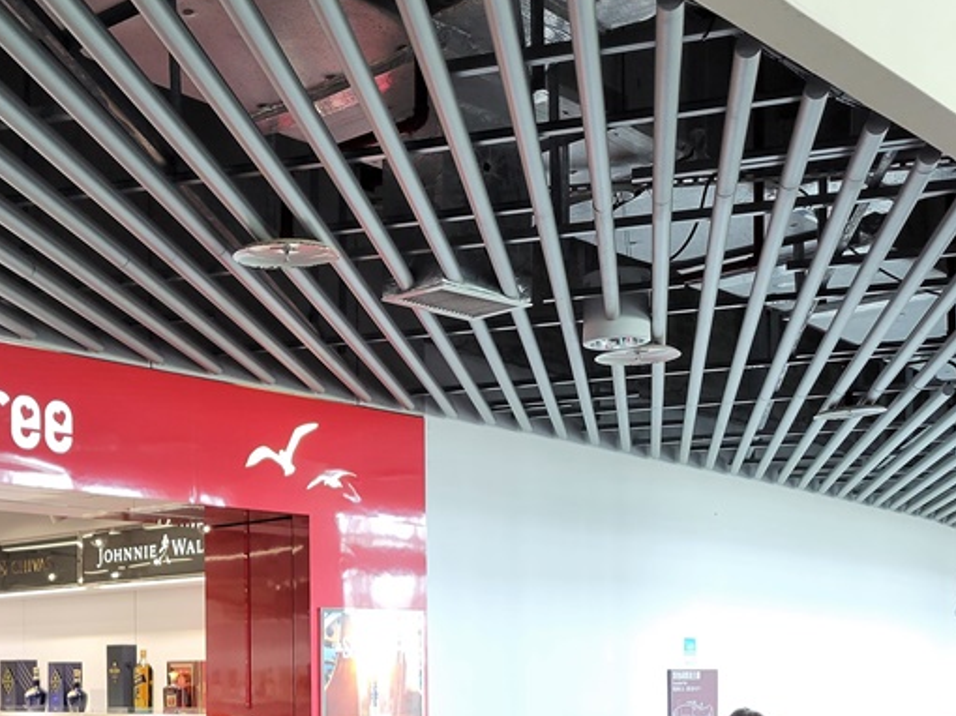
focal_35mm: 51
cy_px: 679
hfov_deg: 36.0
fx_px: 1408
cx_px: 165
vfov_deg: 27.3
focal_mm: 5.4
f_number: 1.8
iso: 125
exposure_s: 1/120
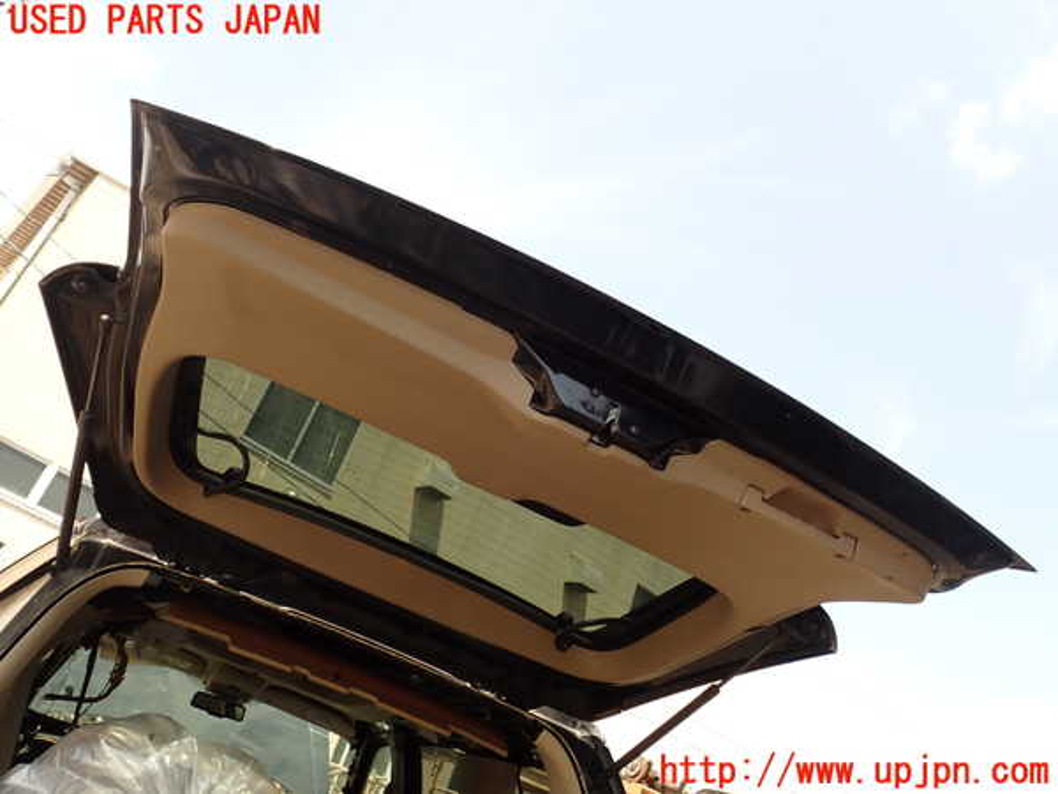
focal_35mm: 30
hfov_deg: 60.0
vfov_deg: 46.8
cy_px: 397
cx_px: 529
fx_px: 917
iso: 100
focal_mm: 5.4
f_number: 3.2
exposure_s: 1/320
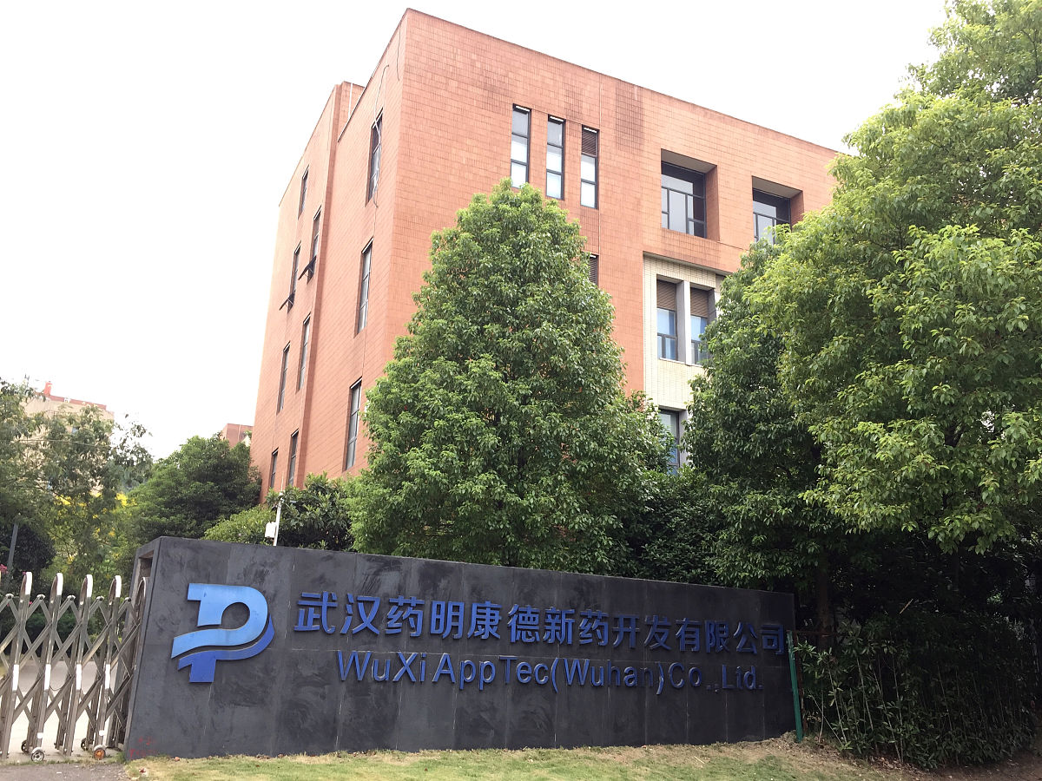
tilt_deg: +17.4
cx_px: 521
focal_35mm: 29
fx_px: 873
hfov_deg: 61.7
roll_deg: -1.5
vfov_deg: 48.2
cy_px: 390
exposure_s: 1/50
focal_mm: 4.15
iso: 32
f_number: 2.2
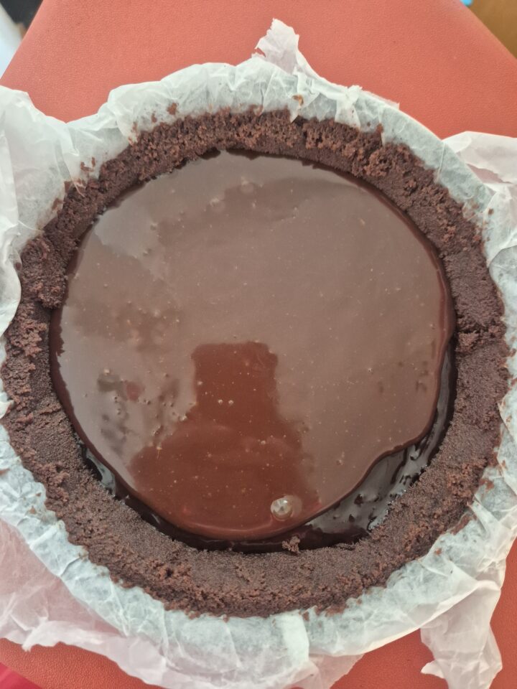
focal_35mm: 23
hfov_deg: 58.9
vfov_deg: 73.9
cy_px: 344
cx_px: 258
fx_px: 458
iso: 1250
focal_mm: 5.4
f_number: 1.8
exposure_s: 1/100
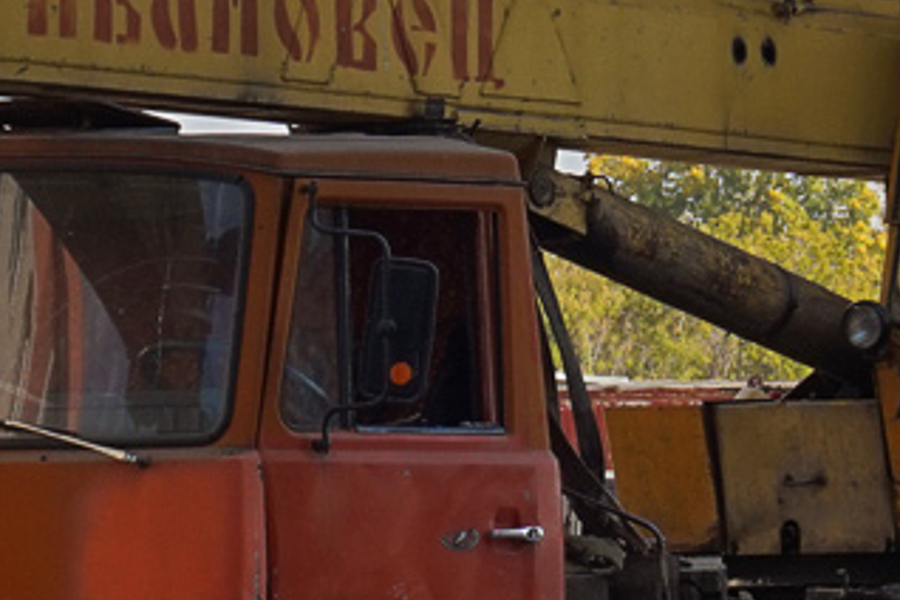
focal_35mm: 260
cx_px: 348
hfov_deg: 7.9
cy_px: 323
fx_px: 6499
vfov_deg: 5.3
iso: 160
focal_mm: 46
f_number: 8
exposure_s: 1/320
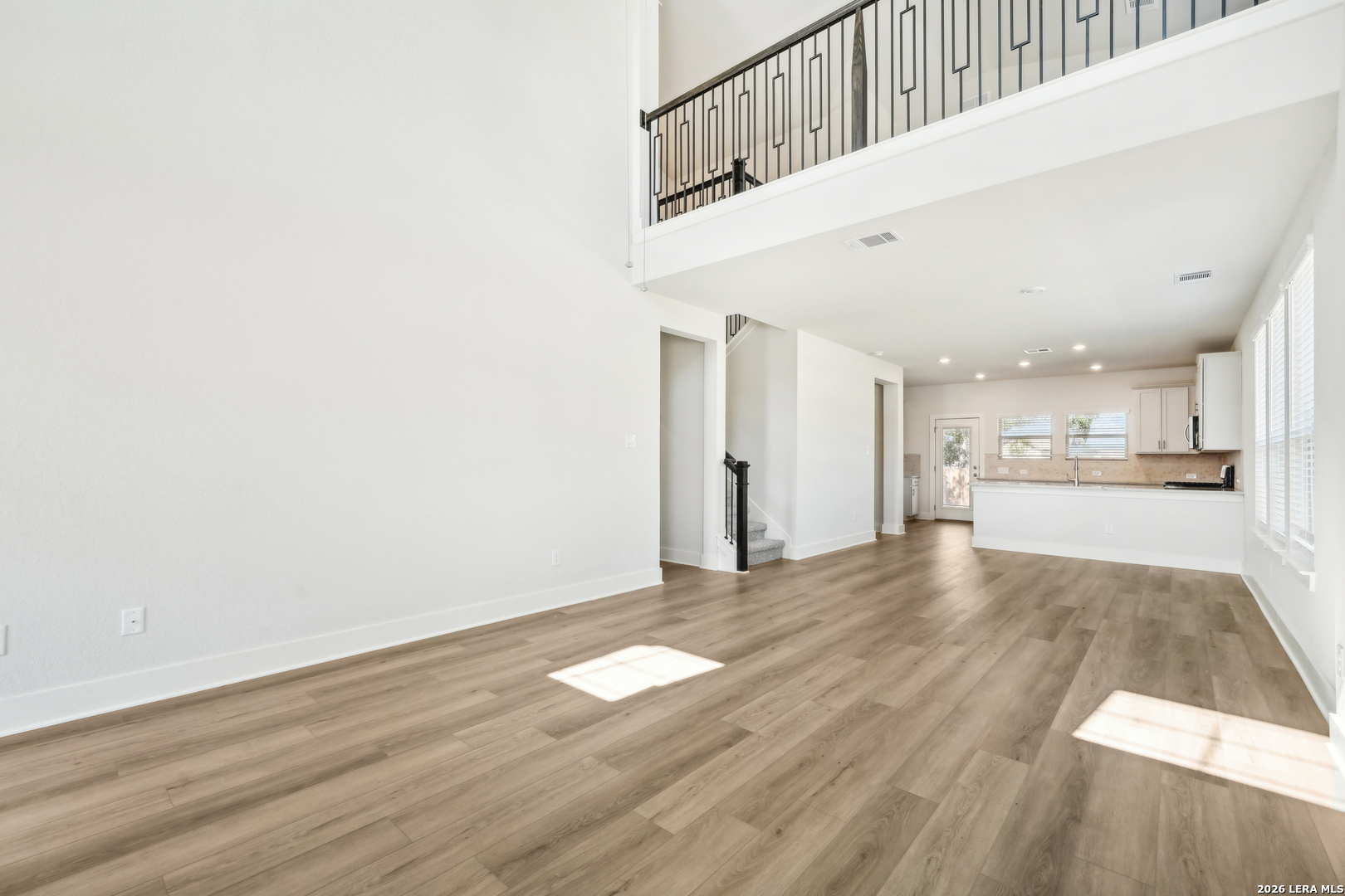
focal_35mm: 15
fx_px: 560
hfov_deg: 100.4
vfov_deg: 77.3
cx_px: 672
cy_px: 448
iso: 800
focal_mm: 15
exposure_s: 1/50
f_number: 8
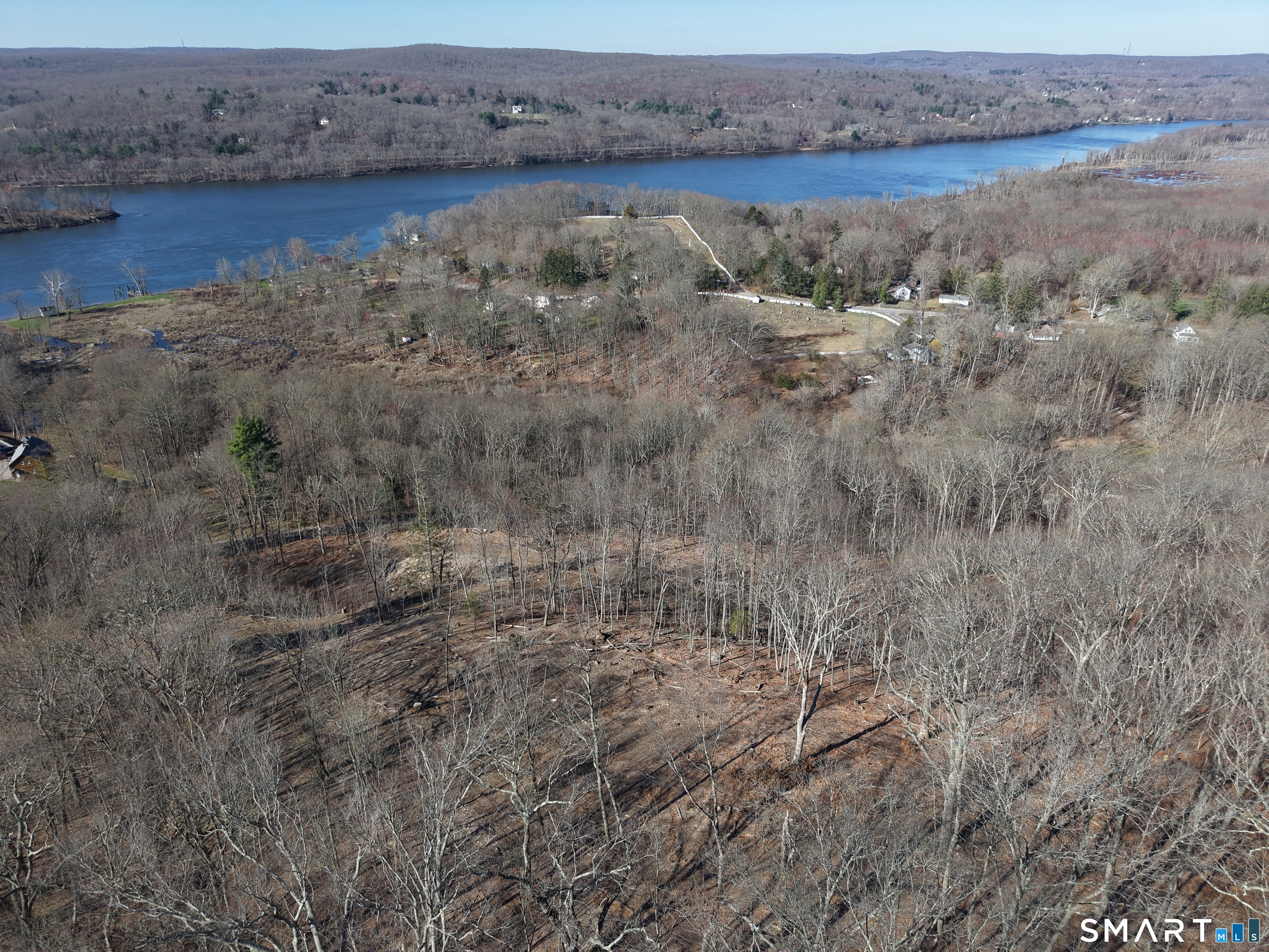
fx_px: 880
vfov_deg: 56.8
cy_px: 476
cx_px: 634
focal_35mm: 24
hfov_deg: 71.6
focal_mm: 8.67
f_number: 1.8
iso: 140
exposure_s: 1/3000
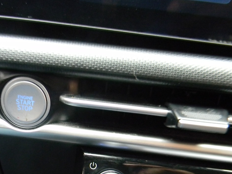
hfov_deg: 43.6
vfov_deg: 33.1
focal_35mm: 43
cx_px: 90
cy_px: 124
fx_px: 288
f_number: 3.5
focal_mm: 5
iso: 400
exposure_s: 1/14.2
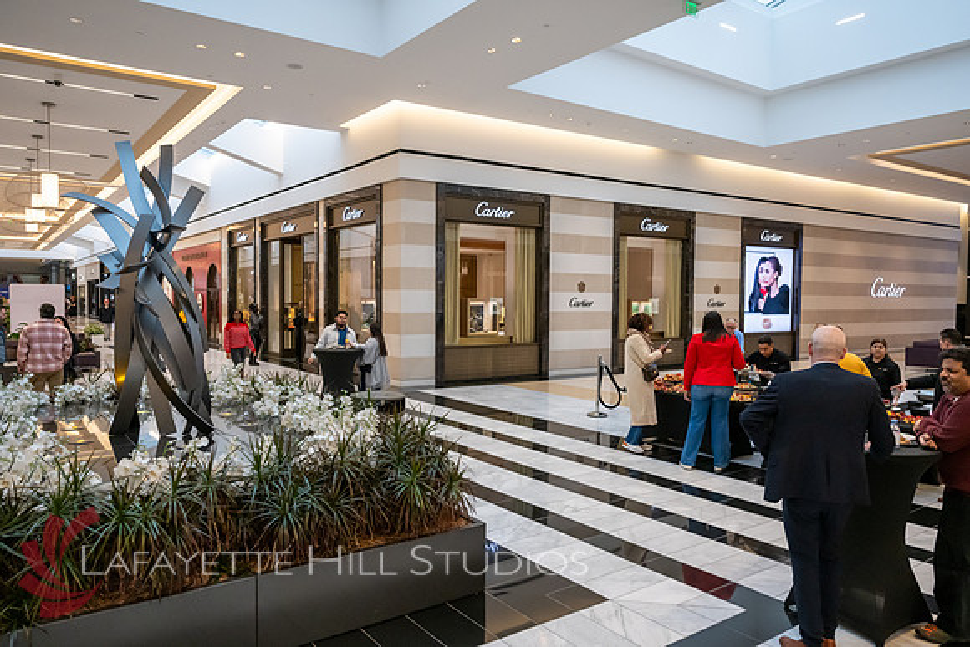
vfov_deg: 50.5
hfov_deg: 70.6
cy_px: 324
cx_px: 485
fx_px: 686
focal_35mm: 25
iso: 3200
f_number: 3.5
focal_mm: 24
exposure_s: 1/1250
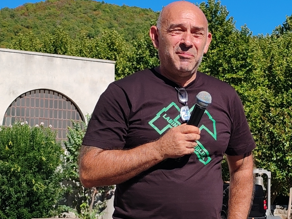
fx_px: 759
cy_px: 141
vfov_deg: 16.4
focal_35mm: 90
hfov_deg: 21.5
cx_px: 229
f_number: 1.9
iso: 50
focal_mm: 6.12
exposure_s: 1/930
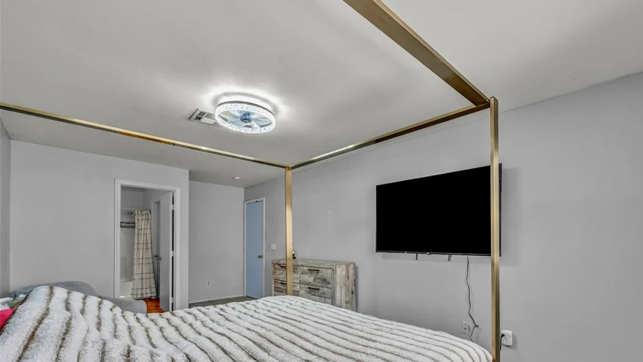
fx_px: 290
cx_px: 347
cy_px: 228
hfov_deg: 95.7
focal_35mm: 17
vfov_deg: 63.0
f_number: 8
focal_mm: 15
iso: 320
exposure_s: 1/20
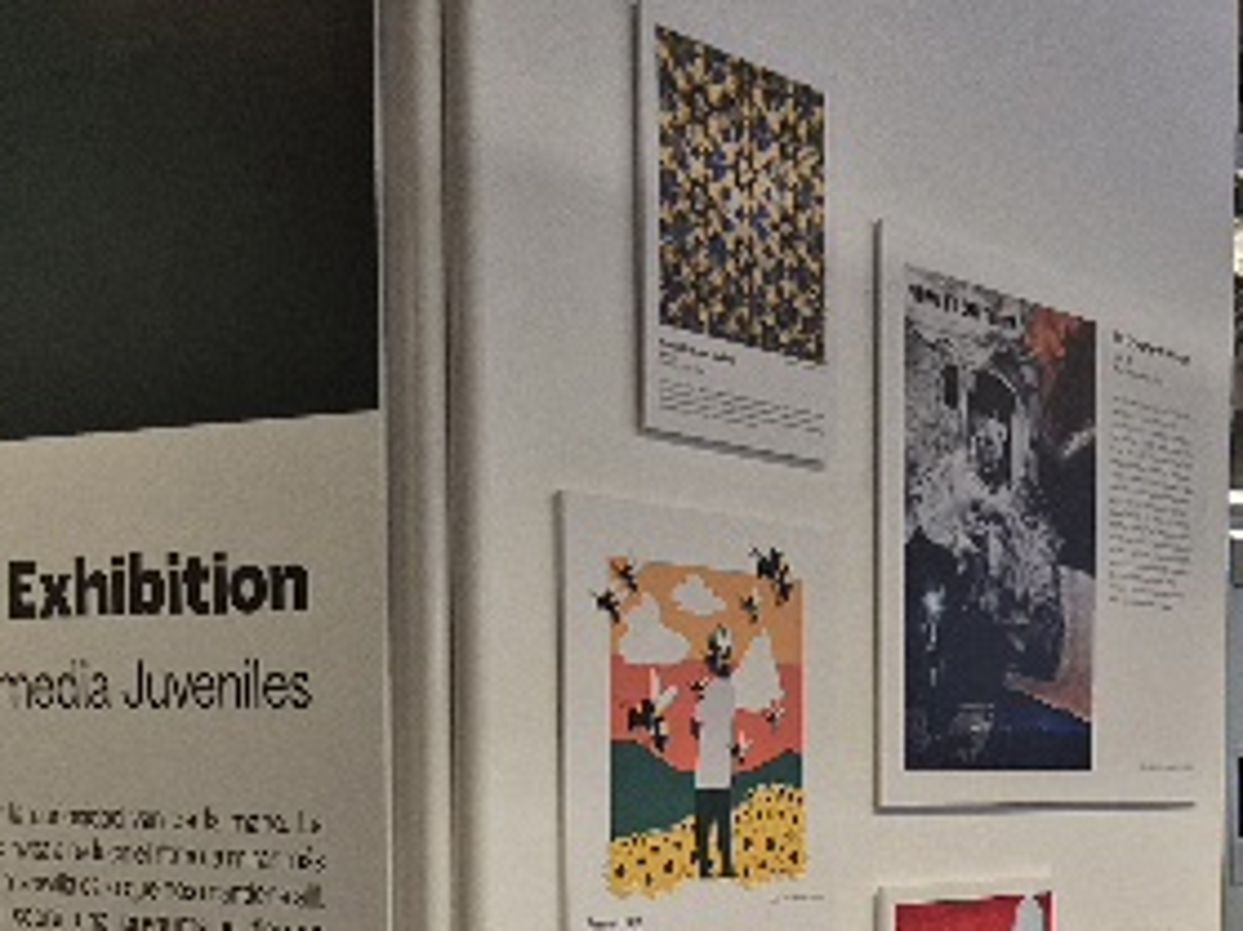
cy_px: 931
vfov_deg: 21.5
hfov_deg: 29.1
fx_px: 2369
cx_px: 860
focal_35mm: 66
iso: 200
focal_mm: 5.4
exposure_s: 1/120
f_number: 1.8
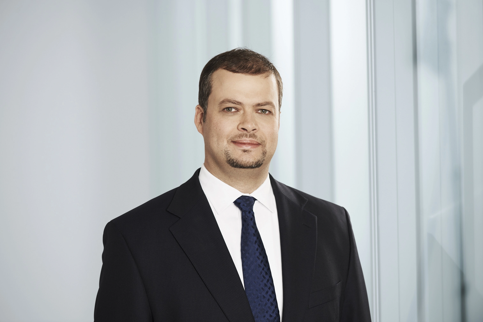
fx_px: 1409
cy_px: 161
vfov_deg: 13.0
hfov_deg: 19.5
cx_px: 242
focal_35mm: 105
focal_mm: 105
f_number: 4
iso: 100
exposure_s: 1/125
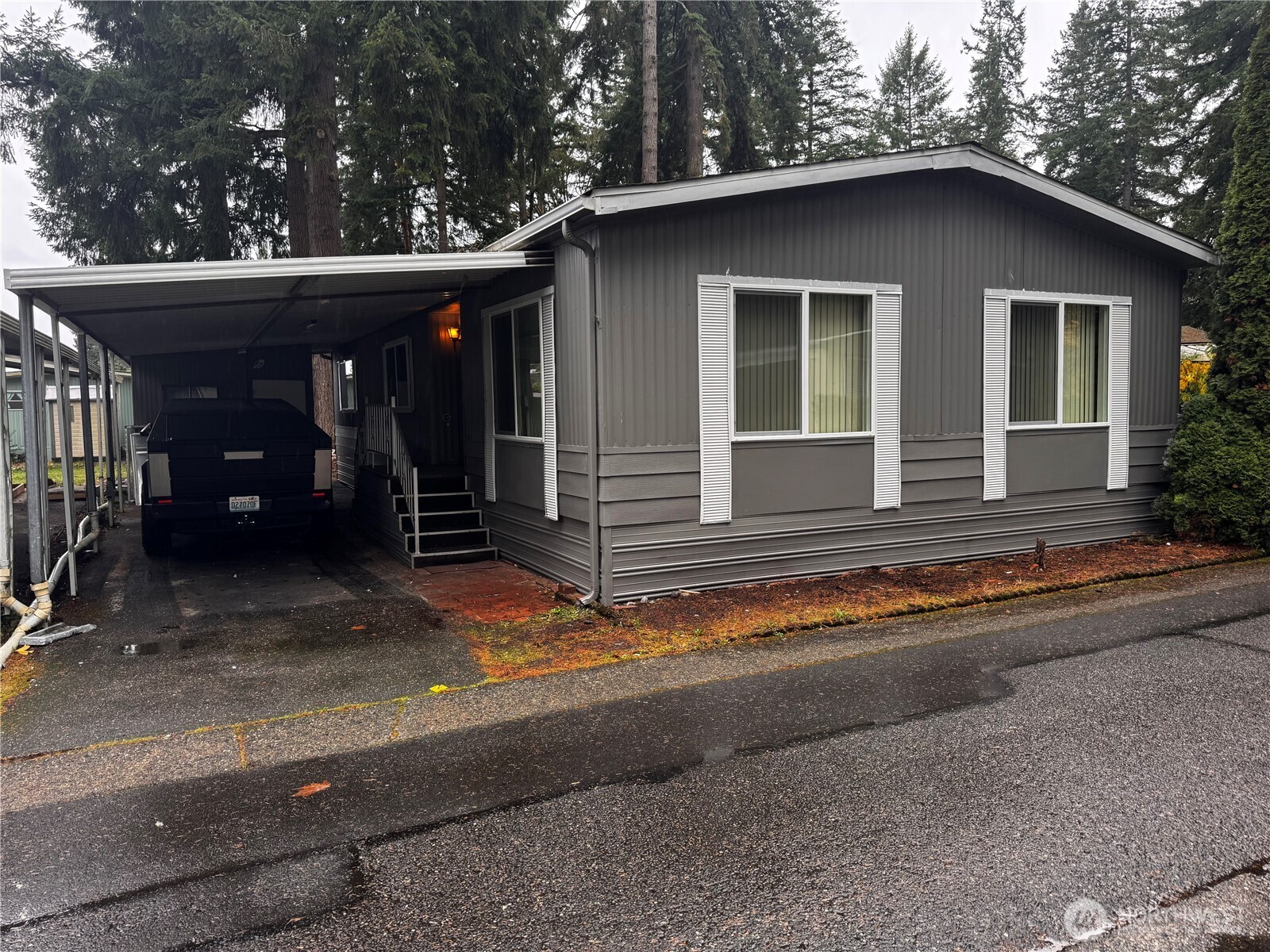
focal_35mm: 24
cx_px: 635
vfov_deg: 56.8
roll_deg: +0.9
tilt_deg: -5.2
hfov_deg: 71.6
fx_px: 881
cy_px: 476
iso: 80
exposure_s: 1/121
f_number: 1.78
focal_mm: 6.76
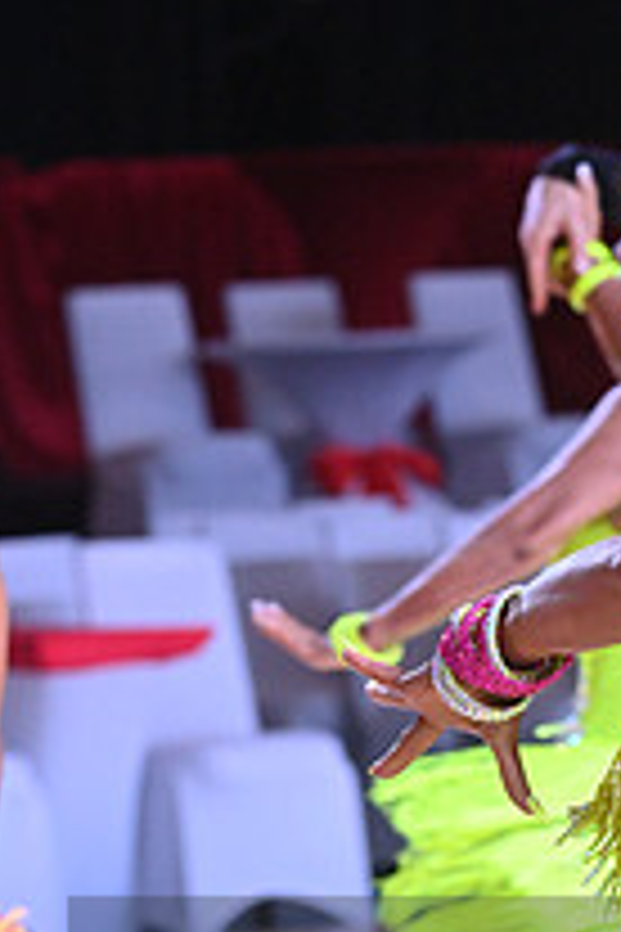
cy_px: 1049
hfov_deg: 4.1
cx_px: 691
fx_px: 8719
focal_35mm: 337
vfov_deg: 6.1
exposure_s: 1/400
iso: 3200
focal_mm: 120
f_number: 6.3
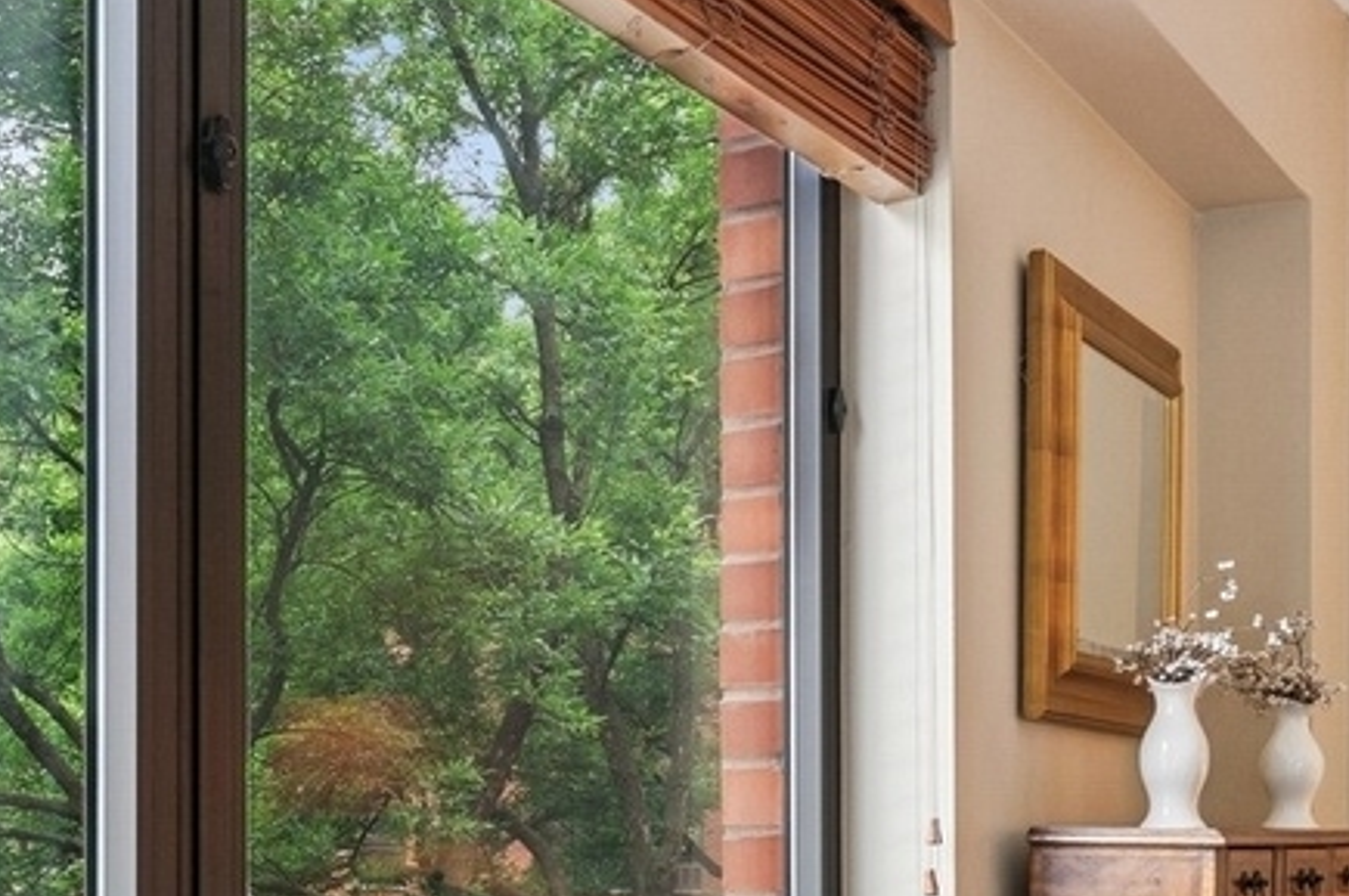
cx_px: 174
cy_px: 822
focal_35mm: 58
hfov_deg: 33.1
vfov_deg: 22.7
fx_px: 2166
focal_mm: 15.5
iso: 200
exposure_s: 1/8
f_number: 9.5
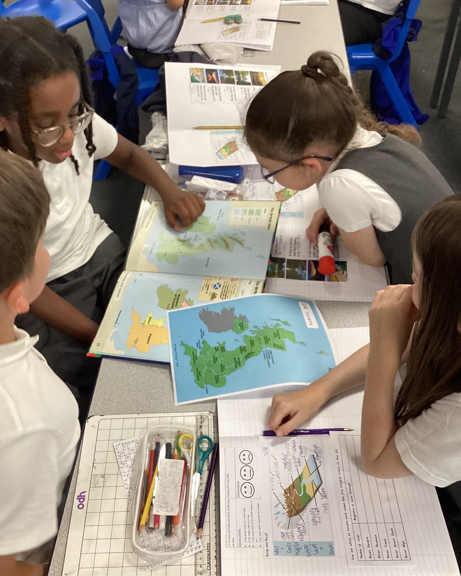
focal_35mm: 35
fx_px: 597
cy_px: 311
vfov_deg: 51.5
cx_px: 214
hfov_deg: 42.2
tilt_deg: -46.1
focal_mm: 3.3
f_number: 2.4
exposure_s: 1/60
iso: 160
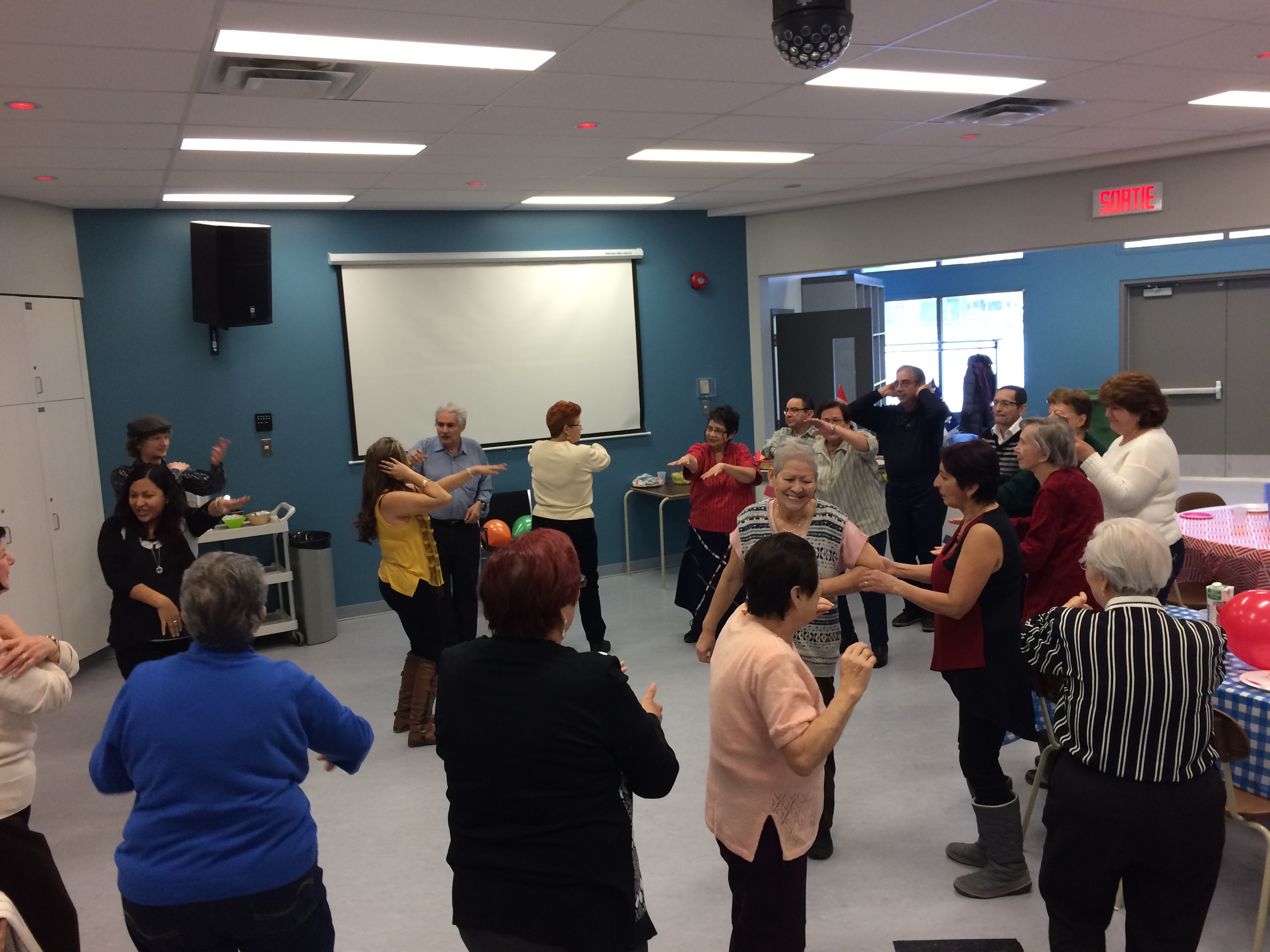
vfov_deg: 48.2
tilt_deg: -7.0
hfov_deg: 61.7
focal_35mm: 29
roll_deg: +2.4
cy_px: 476
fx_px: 1064
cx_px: 635
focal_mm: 4.15
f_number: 2.2
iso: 64
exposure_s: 1/33
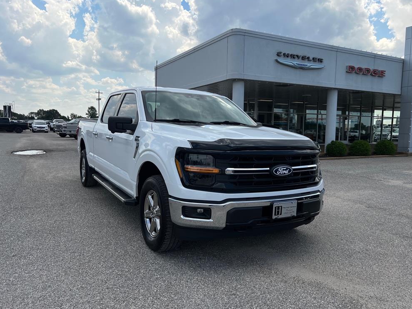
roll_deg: -0.8
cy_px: 156
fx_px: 321
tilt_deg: -5.5
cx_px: 206
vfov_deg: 51.4
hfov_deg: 65.3
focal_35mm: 27
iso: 50
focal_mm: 5.7
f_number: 1.5
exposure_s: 1/6993
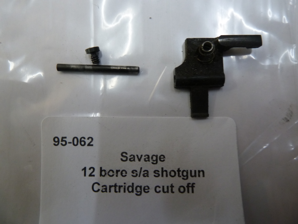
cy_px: 112
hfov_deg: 69.4
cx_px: 149
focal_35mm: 25
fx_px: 215
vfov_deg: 54.9
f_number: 3.3
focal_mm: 4.1
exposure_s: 1/30
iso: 200
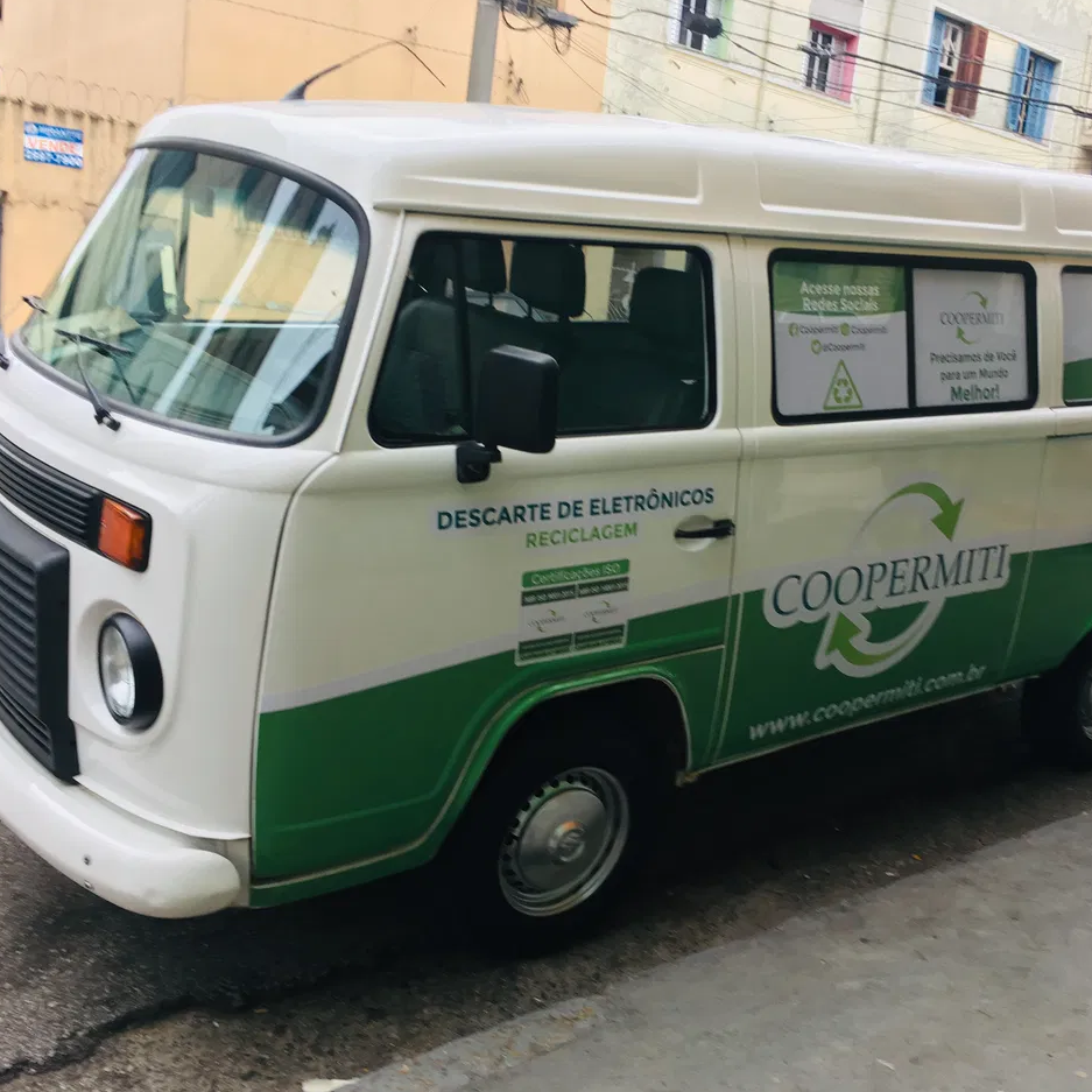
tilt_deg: -7.8
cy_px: 552
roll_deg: -5.4
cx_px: 620
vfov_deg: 47.2
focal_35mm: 35
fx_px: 1249
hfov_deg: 47.1
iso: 25
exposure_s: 1/60
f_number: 2.2
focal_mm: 4.15
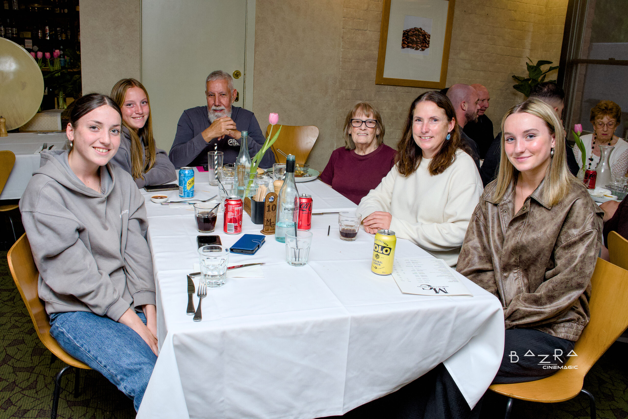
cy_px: 210
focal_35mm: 30
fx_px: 521
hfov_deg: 62.2
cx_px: 314
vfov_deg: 43.8
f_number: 7.1
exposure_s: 1/160
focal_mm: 19.9
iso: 1000
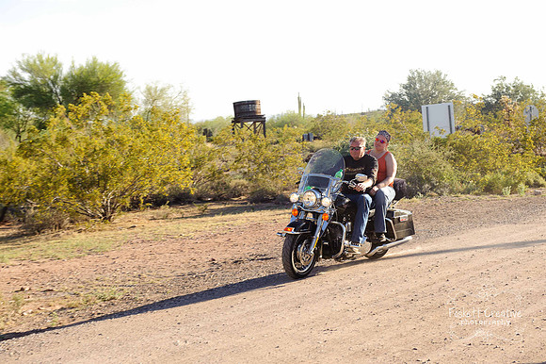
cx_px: 273
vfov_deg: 23.4
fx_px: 879
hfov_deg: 34.5
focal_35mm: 58
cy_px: 182
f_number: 8
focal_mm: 58
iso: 200
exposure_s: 1/250
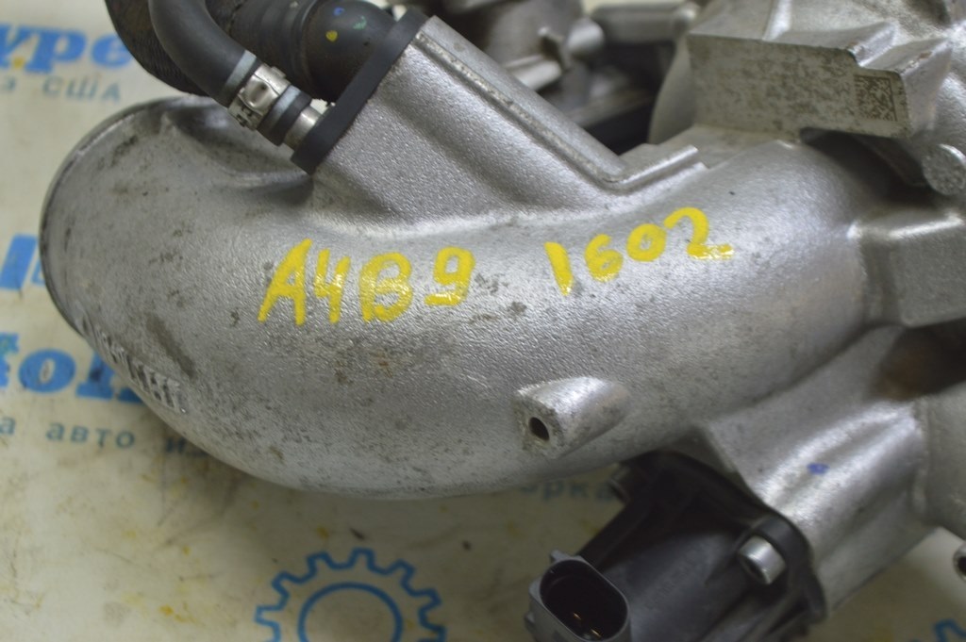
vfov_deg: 16.5
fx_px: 2212
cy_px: 321
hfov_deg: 24.6
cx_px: 483
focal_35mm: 82
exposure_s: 1/20
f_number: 5.6
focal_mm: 55
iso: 400
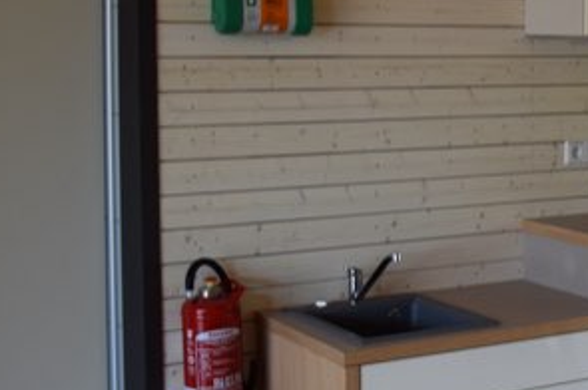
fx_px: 1326
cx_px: 734
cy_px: 119
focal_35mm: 81
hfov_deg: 22.7
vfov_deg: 16.7
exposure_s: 1/100
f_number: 5
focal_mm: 21
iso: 400
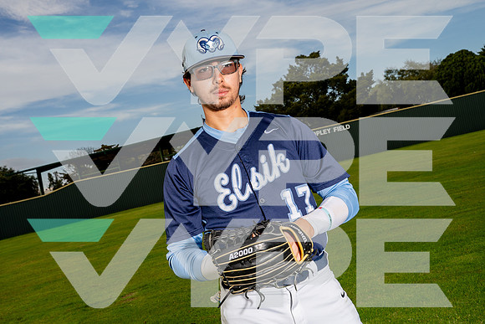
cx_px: 242
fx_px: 552
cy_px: 162
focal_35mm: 41
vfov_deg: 32.6
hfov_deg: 47.4
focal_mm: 41
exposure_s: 1/250
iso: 160
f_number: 11
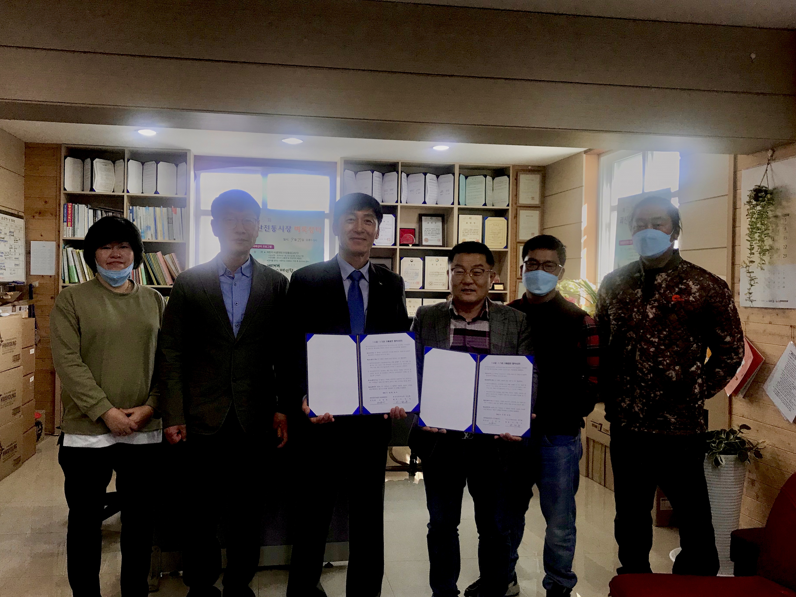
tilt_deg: -1.1
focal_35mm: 31
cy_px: 295
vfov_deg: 45.4
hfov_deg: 58.3
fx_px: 713
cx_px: 375
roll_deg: -0.6
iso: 20
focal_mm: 3.99
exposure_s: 1/40
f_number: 1.8
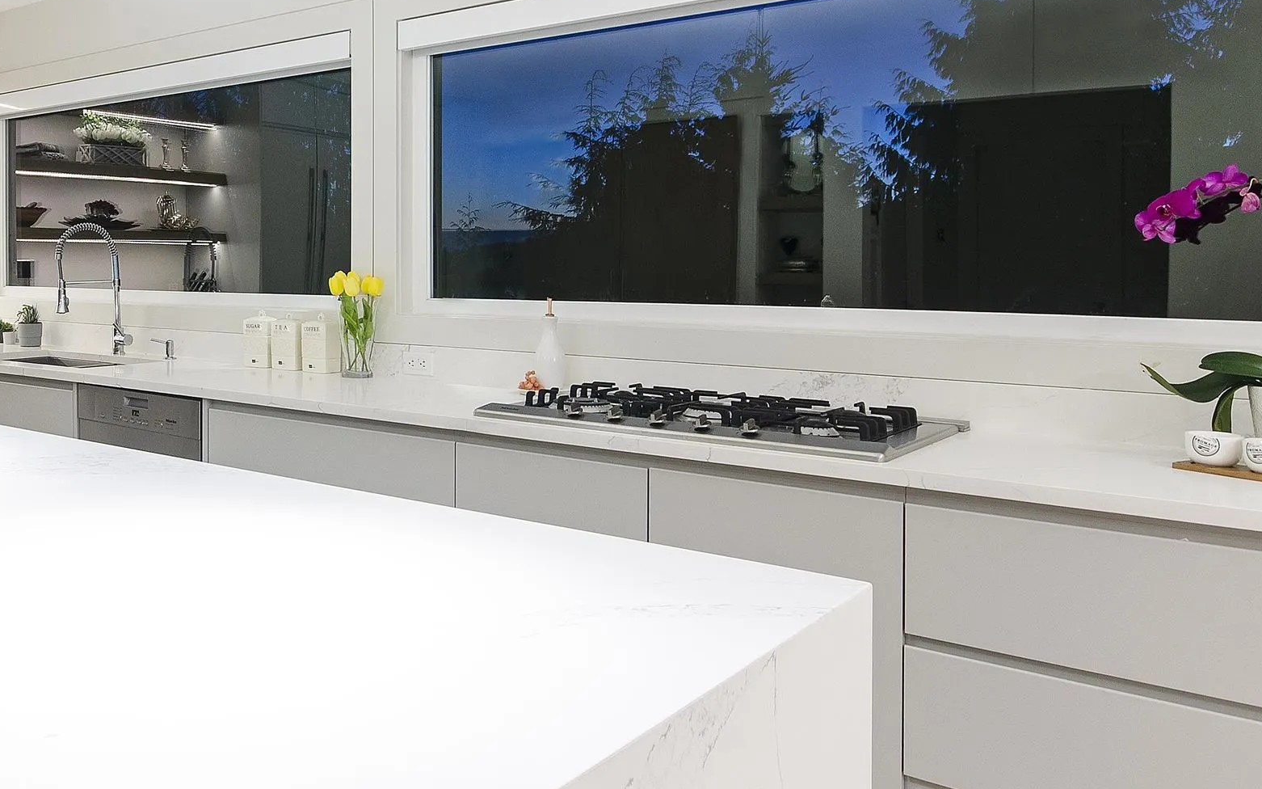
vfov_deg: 41.8
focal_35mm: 30
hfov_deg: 59.3
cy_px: 358
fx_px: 1032
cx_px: 304
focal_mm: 10
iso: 100
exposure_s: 1
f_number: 8
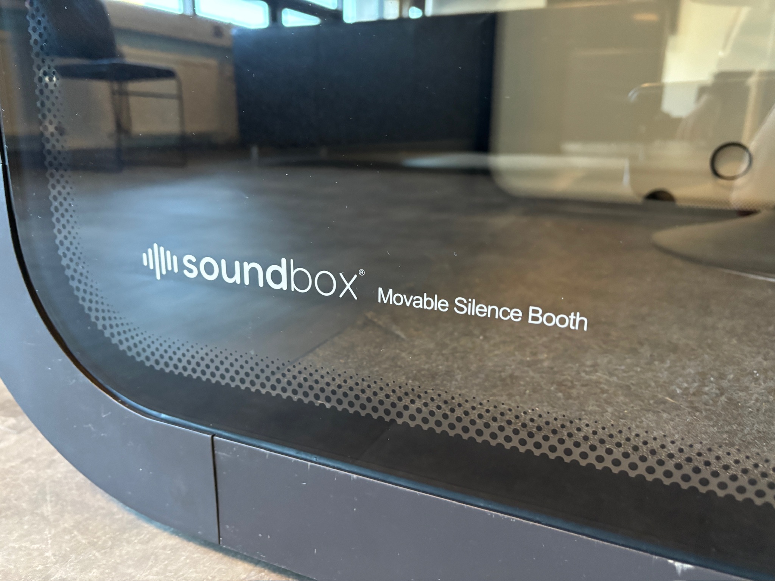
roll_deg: -0.9
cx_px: 388
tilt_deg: -16.5
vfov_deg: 53.1
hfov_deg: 67.3
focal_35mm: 26
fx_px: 582
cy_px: 290
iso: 640
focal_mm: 5.96
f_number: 1.6
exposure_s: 1/33
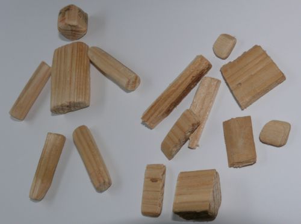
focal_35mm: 35
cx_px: 150
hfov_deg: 52.8
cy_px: 112
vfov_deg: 40.5
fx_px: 303
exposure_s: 1/30
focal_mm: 7.4
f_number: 11
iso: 100
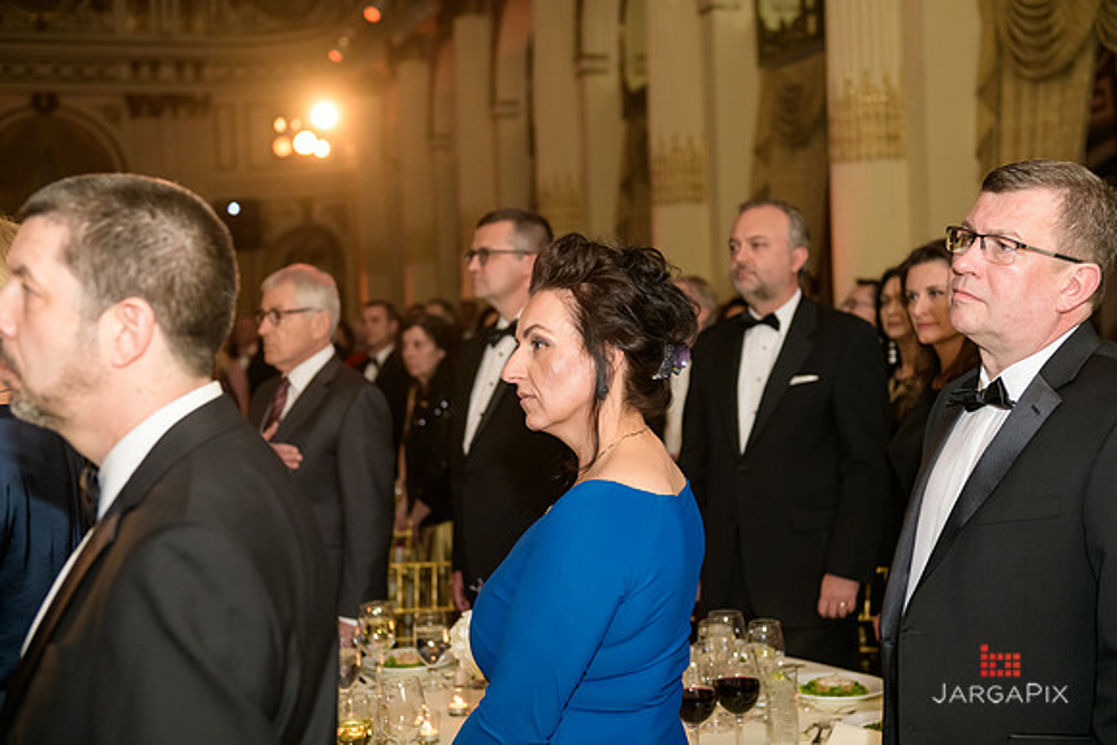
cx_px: 558
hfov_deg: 39.6
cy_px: 372
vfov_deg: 27.0
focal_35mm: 50
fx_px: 1552
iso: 1600
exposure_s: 1/125
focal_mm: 50
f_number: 3.2
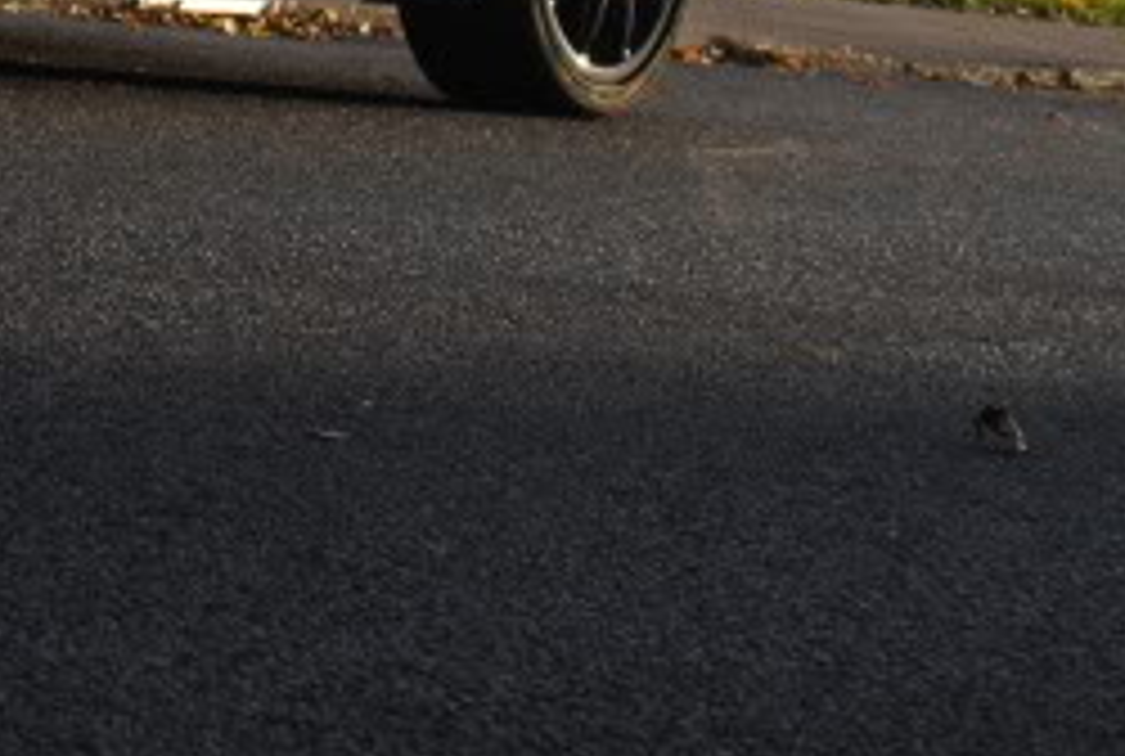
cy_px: -610
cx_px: -668
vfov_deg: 7.3
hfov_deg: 10.7
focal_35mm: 184
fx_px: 5764
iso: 100
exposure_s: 1/160
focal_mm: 30
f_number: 6.3
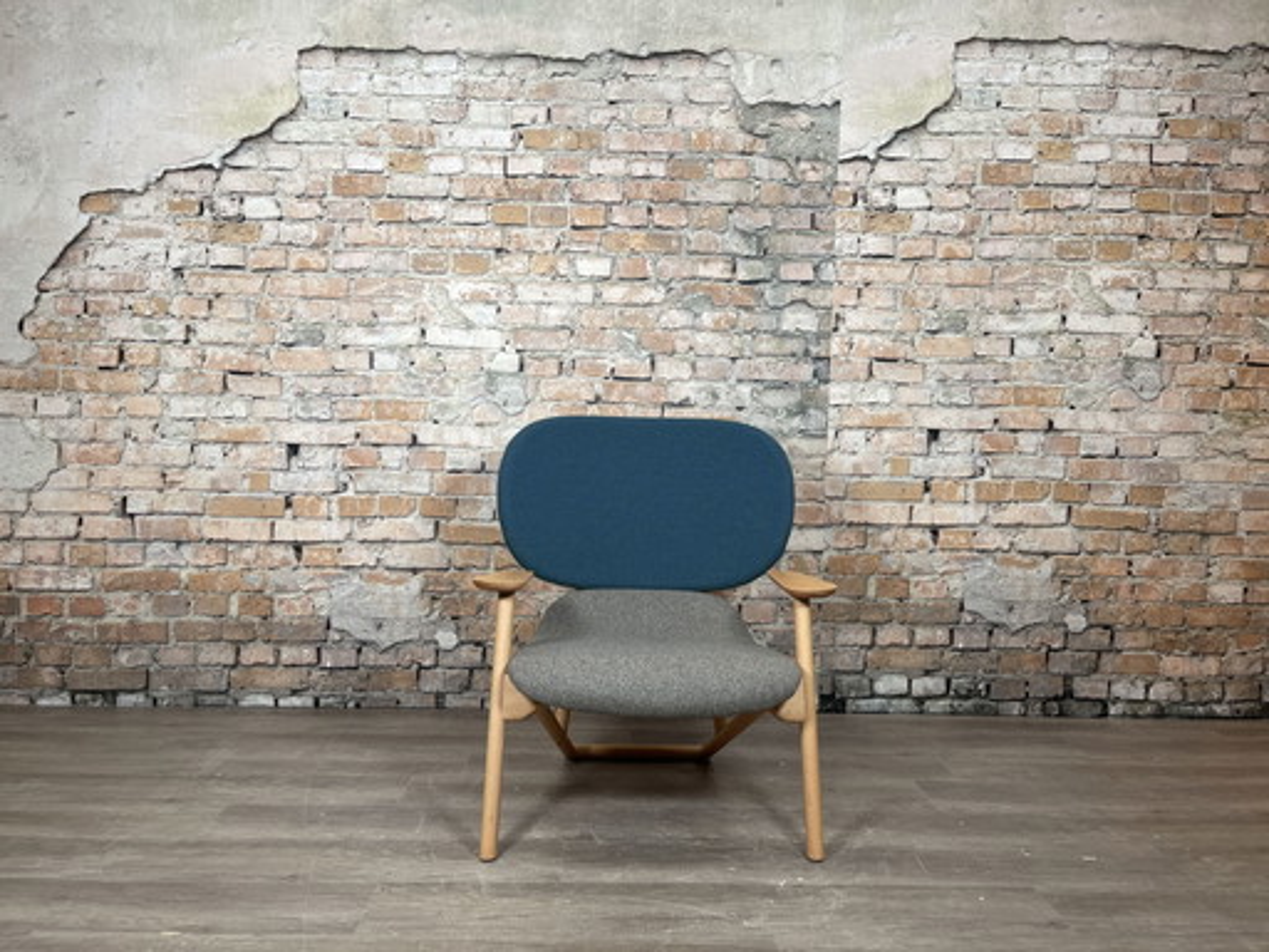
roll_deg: -1.5
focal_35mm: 26
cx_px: 634
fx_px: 953
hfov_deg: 67.3
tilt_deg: -3.4
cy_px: 476
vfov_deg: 53.1
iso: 80
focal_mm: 5.1
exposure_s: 1/100
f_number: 1.6
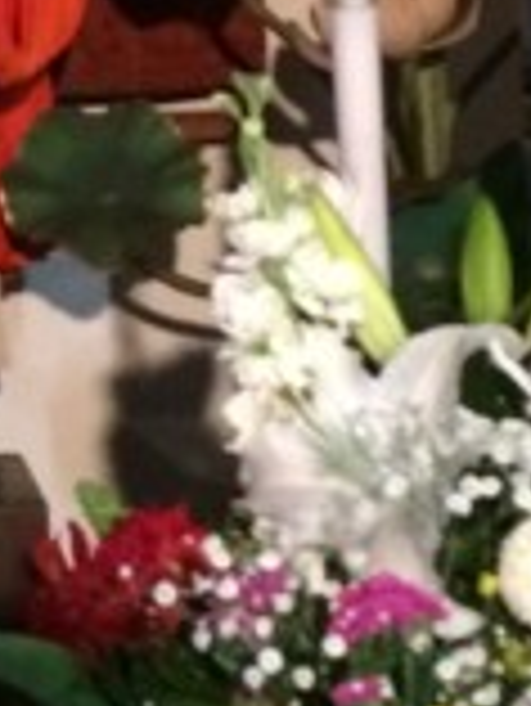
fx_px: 3023
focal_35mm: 148
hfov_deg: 9.7
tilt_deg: -0.3
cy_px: -180
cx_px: -342
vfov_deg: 12.9
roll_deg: +3.1
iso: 320
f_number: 2.2
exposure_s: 1/15
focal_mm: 4.15
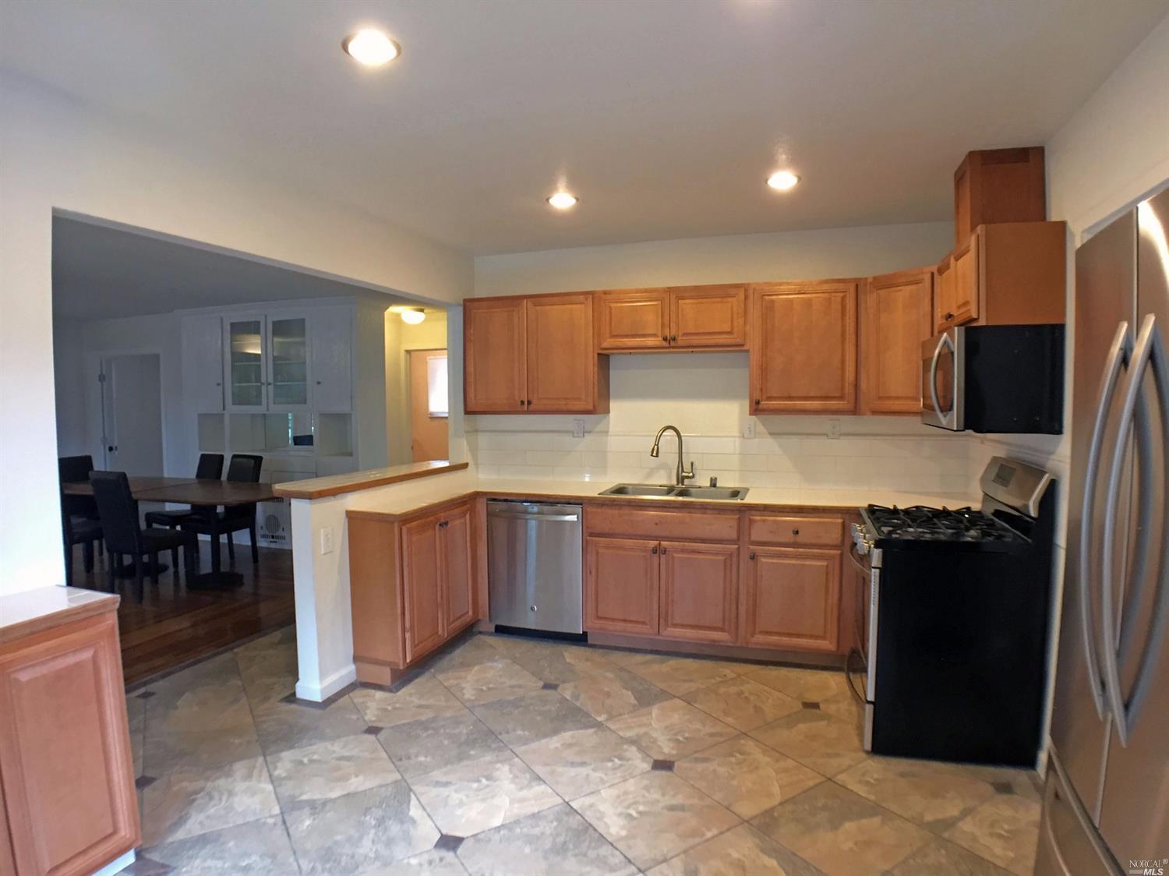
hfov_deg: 61.7
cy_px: 438
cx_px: 584
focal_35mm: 29
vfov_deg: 48.2
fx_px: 979
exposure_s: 1/30
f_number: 2.2
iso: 80
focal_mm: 4.15
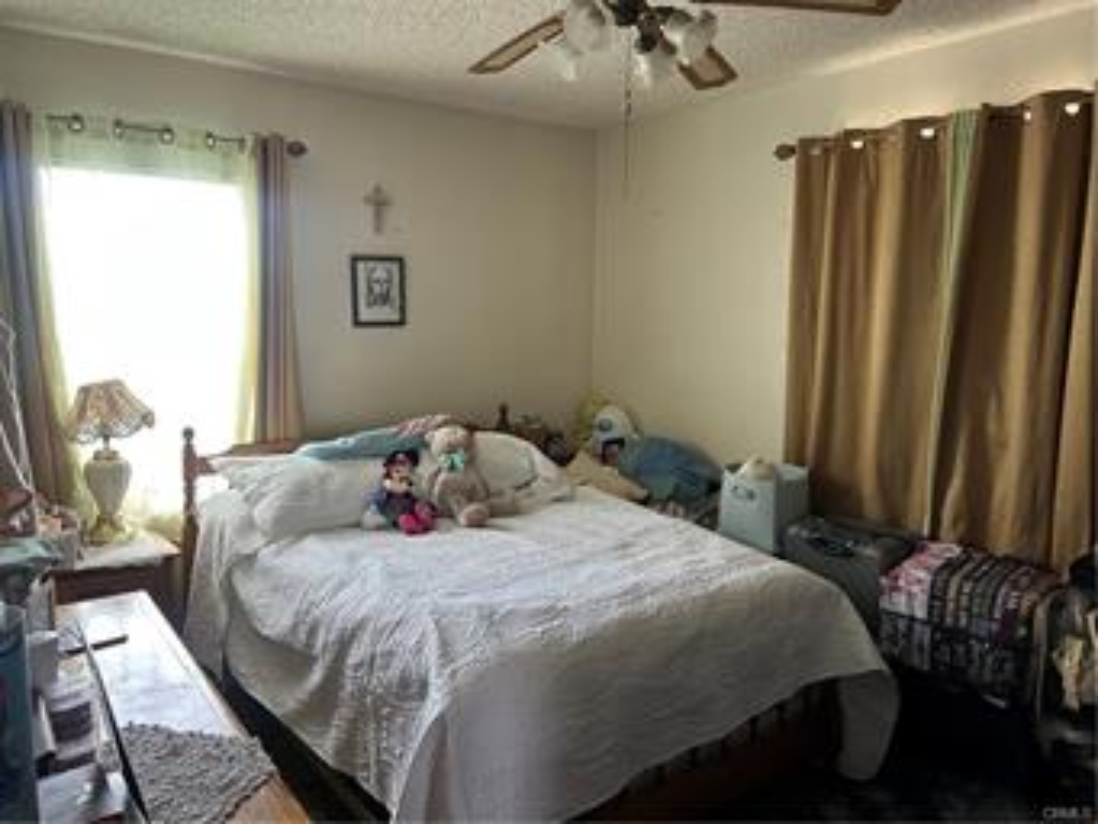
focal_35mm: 26
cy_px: 412
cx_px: 549
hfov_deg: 67.3
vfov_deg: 53.1
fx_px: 825
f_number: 1.5
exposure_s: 1/91
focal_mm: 5.7
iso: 125
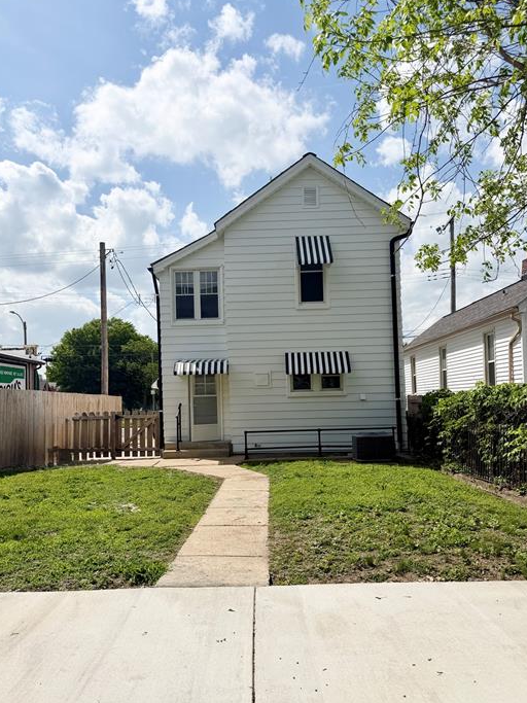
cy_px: 383
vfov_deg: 65.2
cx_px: 257
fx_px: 548
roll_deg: +1.3
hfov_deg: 51.3
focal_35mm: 27
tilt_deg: +3.3
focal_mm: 6.76
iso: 80
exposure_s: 1/14286
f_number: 1.78
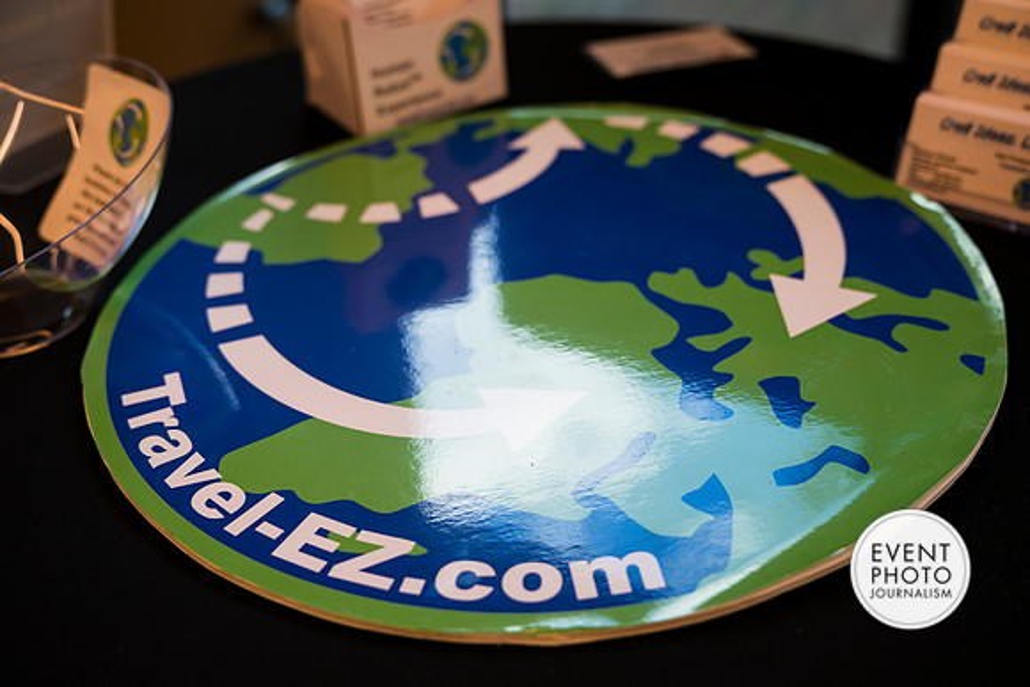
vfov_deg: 31.2
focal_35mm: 43
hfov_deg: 45.4
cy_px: 344
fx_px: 1231
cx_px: 515
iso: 180
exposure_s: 1/200
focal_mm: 43
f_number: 3.2
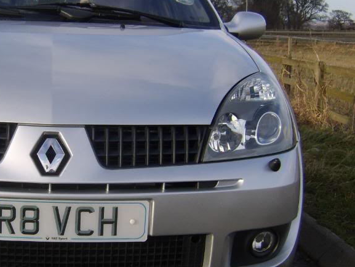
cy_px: 134
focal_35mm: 55
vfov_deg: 26.6
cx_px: 70
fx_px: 564
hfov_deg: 33.9
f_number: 5.6
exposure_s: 1/176
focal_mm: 8.13
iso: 71
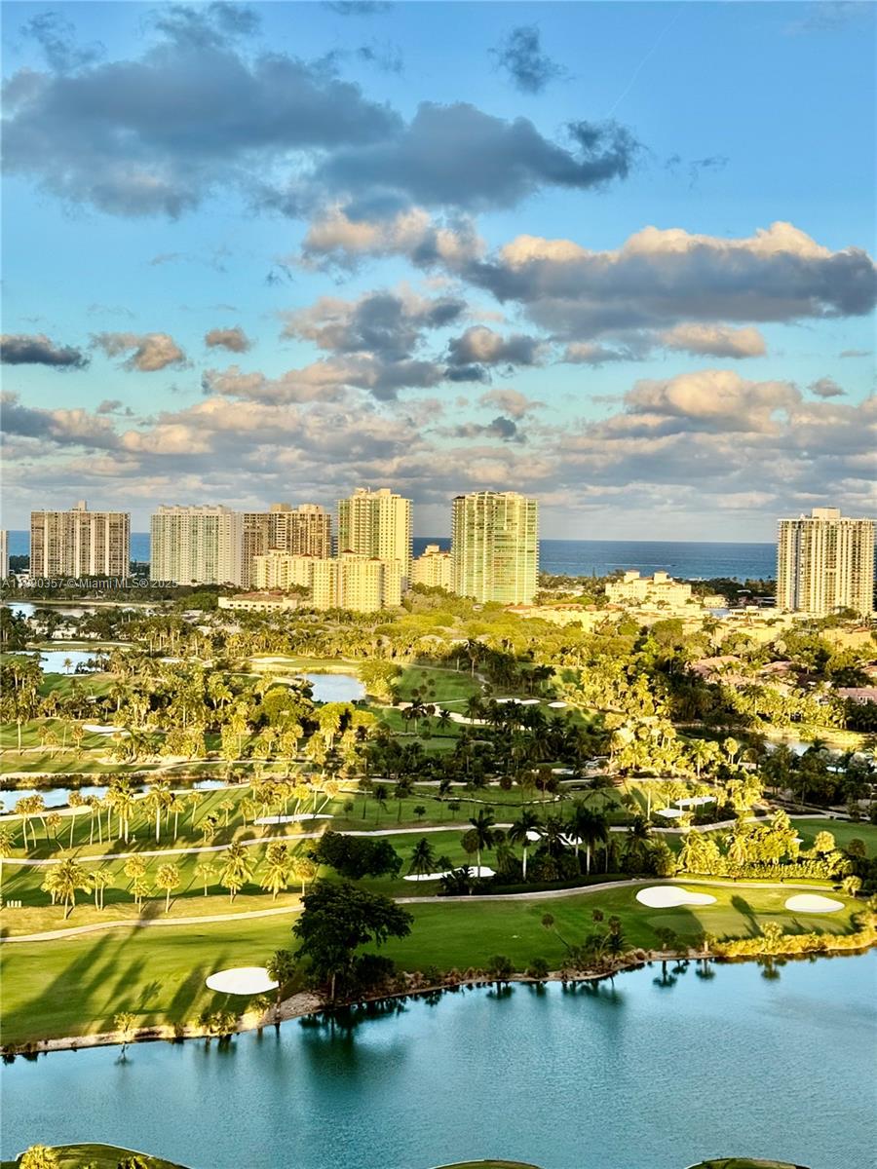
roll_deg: -0.6
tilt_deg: -2.4
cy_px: 584
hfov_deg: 30.3
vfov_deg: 39.7
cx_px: 438
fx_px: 1621
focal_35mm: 48
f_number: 1.78
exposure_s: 1/1818
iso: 64
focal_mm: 6.76
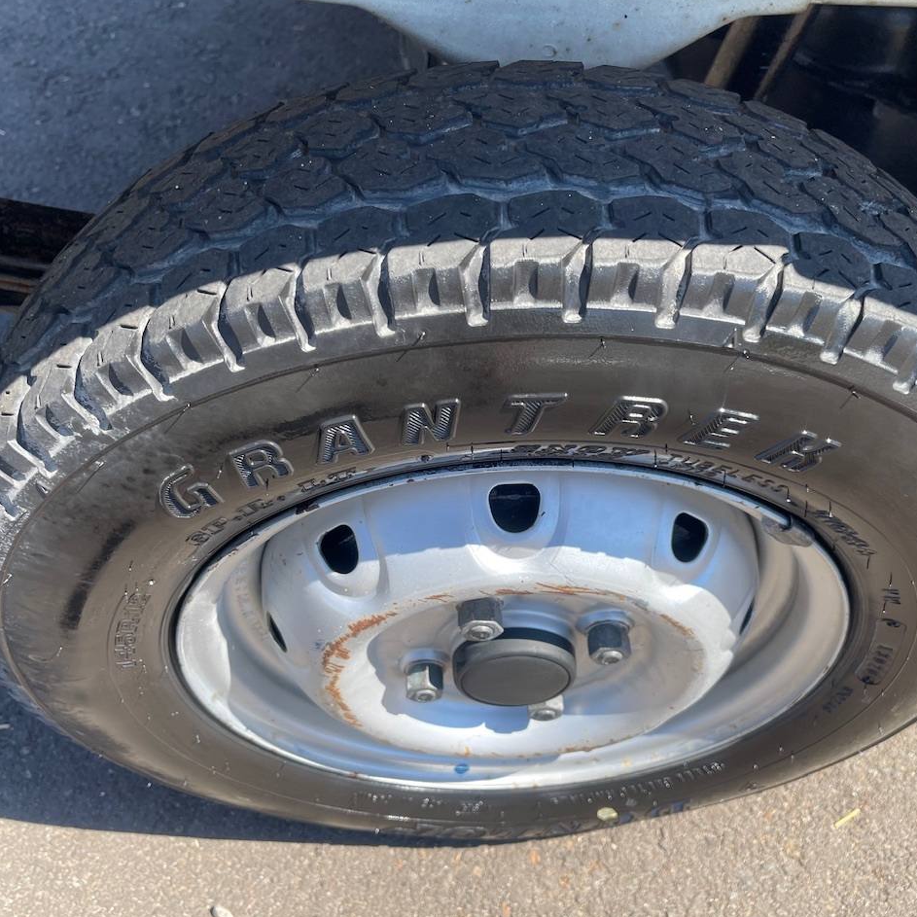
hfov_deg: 54.0
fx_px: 899
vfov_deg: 54.0
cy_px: 455
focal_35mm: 30
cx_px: 496
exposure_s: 1/484
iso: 32
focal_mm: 5.1
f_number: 1.6
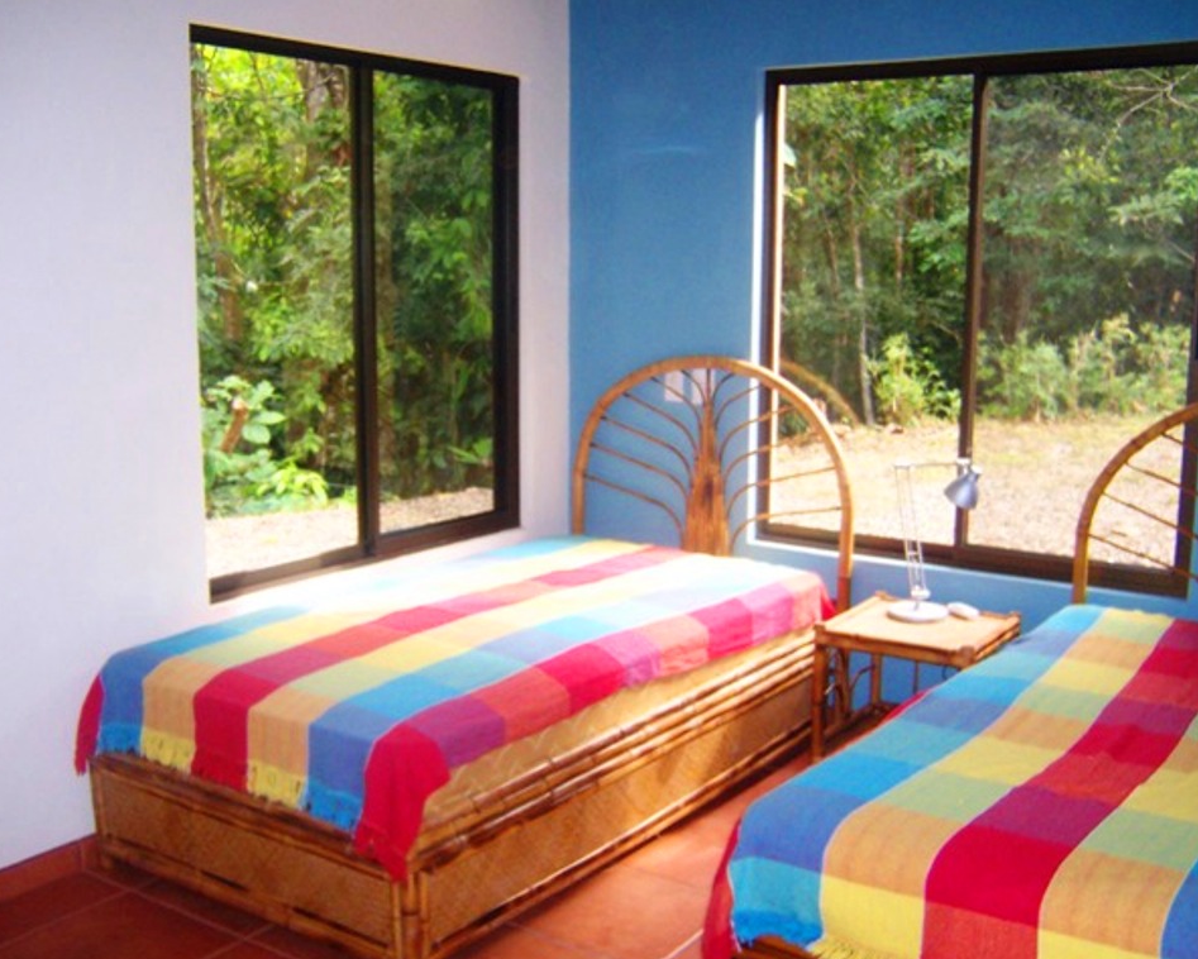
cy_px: 482
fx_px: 1348
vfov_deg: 39.2
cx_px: 633
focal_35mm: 38
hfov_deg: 47.9
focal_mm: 5.6
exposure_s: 1/90
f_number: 2.4
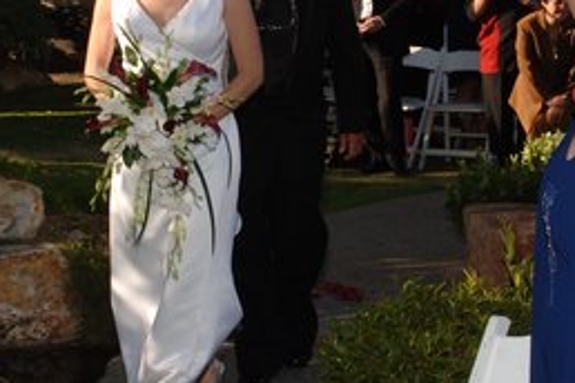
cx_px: 230
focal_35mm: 104
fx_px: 1661
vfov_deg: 13.2
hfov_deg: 19.6
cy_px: 153
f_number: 11
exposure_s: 1/250
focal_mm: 28
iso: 400
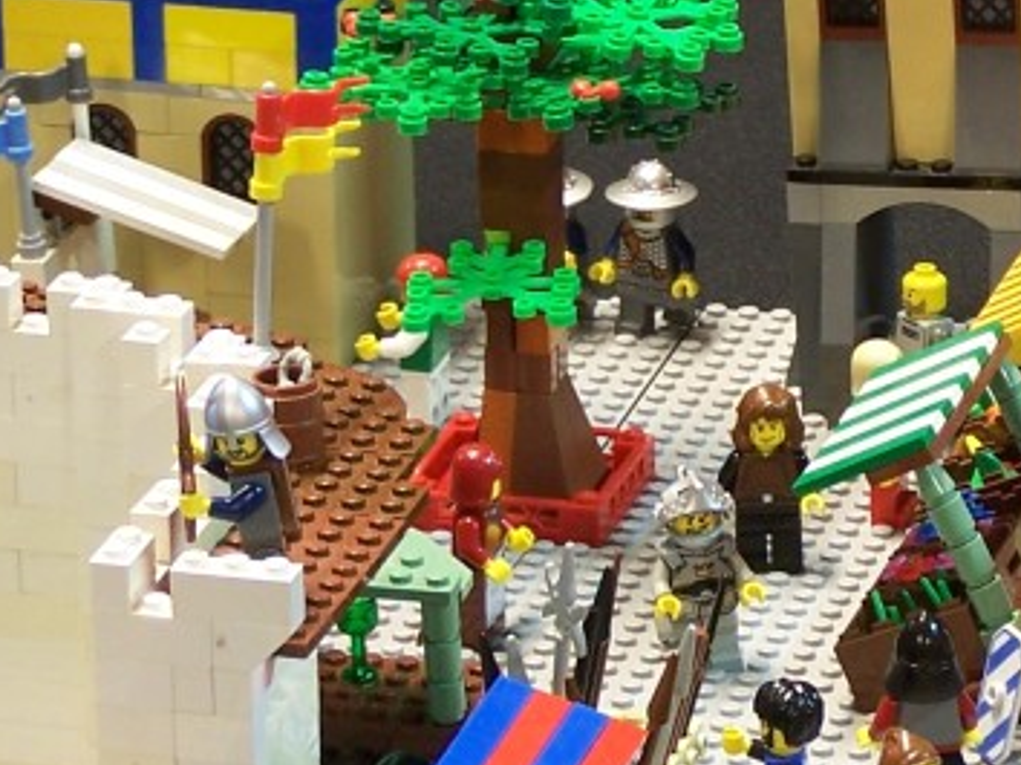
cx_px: 1047
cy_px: 361
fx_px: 8017
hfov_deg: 7.3
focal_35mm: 272
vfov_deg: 5.5
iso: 80
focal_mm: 15.6
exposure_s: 1/4
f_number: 3.2
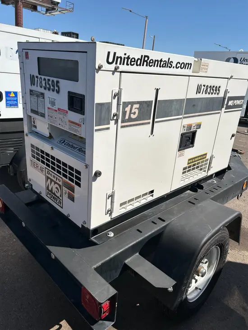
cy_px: 165
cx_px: 124
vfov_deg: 67.3
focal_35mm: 26
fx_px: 248
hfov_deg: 53.1
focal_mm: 5.7
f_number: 1.5
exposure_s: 1/6579
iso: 50
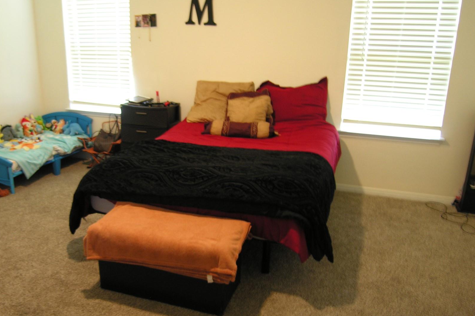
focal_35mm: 32
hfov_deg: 58.5
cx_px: 202
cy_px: 179
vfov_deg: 41.0
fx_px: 422
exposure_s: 1/3.8
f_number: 2.6
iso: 65
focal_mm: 6.1
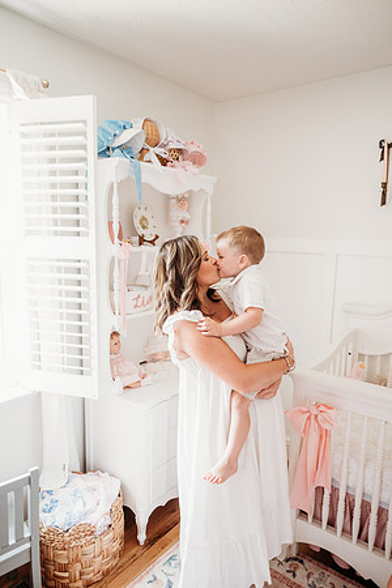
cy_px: 294
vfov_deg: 73.7
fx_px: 392
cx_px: 196
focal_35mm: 24
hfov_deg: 53.1
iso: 1250
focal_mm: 24
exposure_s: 1/200
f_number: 2.8
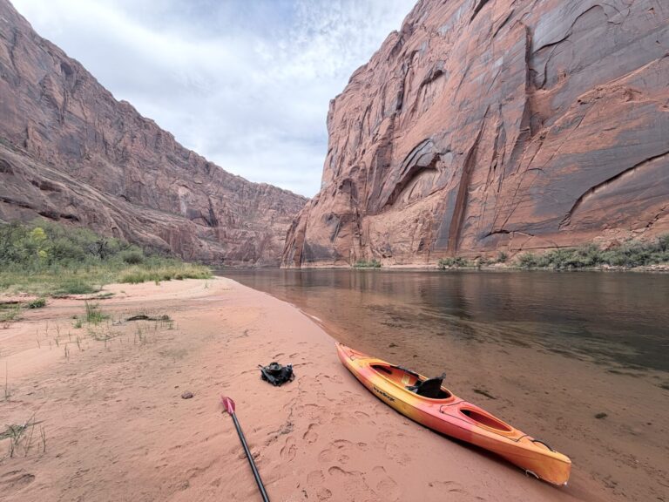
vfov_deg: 85.7
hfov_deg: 102.1
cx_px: 334
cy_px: 251
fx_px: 271
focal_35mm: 14
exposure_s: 1/701
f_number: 2.2
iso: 40
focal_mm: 2.22
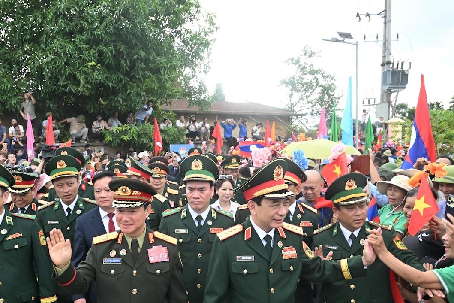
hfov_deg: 55.6
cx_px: 196
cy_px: 197
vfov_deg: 38.5
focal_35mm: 34
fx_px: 429
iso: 2500
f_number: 8
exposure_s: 1/1000
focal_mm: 24
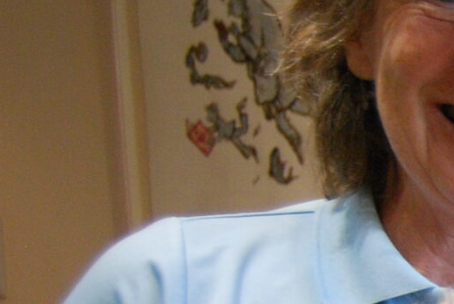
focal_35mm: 177
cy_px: 574
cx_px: 1097
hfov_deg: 10.1
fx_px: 2235
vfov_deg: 7.5
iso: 800
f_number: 4
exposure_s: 1/40
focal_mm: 24
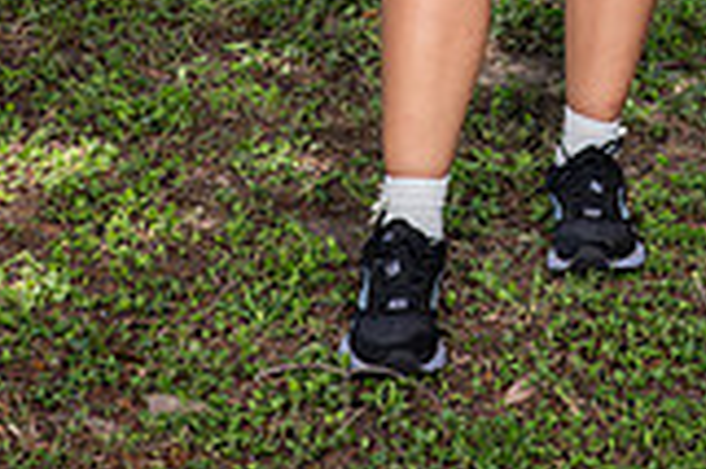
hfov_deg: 13.0
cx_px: 592
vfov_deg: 8.2
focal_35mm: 157
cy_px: -513
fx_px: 3076
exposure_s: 1/400
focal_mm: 56
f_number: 6.3
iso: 250
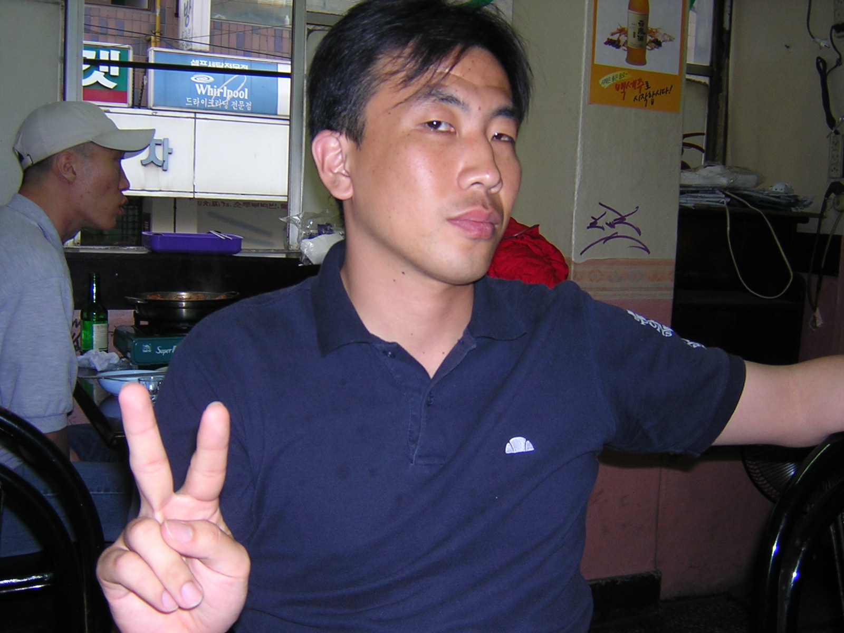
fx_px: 975
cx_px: 422
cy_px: 316
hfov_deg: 46.8
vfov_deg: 36.0
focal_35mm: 40
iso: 100
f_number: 2.7
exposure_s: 1/60.1
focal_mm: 5.2
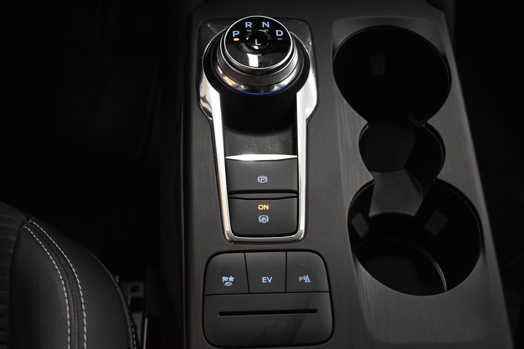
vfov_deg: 30.8
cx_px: 262
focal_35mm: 44
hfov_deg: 45.0
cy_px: 174
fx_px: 633
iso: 1250
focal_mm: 29
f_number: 4.2
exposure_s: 1/50
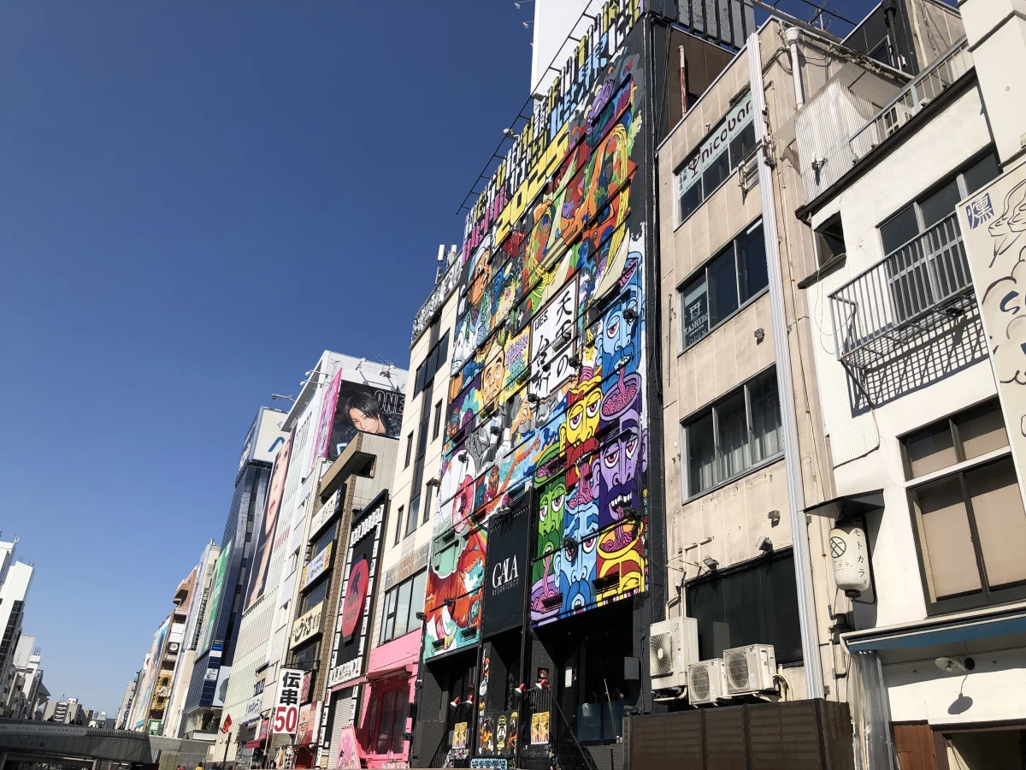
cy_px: 385
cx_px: 513
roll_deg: -3.8
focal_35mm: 28
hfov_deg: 63.4
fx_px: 830
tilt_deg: +27.9
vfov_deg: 49.7
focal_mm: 4
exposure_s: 1/3436
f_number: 1.8
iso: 25
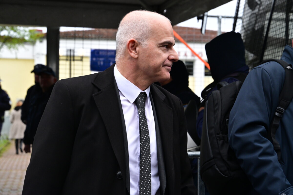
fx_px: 529
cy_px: 98
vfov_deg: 20.9
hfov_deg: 31.0
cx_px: 146
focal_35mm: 65
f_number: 6.3
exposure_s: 1/1000
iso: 2500
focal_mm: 65
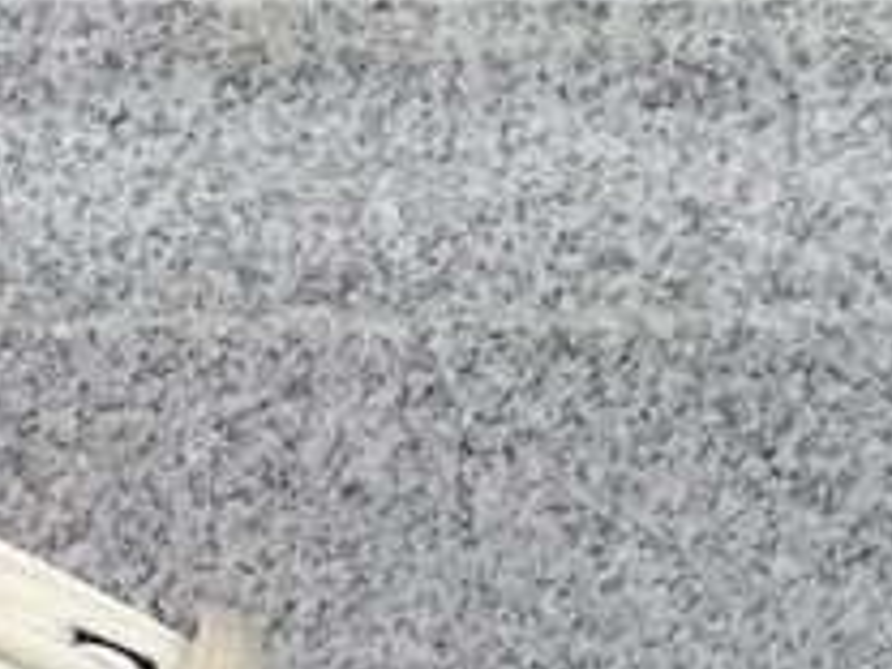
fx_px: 3453
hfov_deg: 14.4
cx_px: -107
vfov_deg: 10.0
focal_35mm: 134
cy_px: 1443
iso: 25
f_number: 2.4
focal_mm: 3.3
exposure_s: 1/303
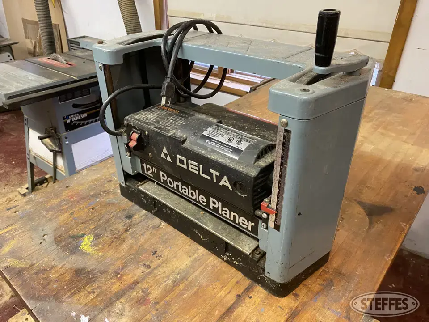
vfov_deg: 53.1
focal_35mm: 26
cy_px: 161
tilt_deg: -31.6
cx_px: 214
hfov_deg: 67.3
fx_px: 322
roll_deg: +2.2
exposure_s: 1/60
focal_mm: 4.25
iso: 400
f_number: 1.8
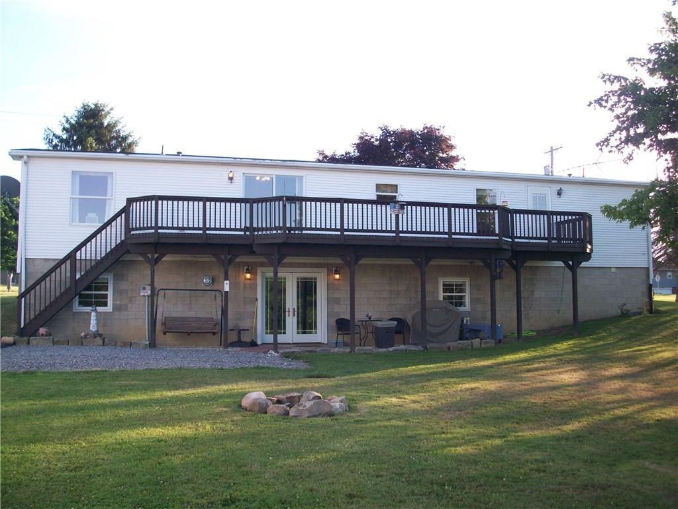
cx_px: 339
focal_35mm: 37
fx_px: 725
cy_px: 254
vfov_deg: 38.7
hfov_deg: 50.1
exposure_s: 1/228
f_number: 2.8
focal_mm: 6.2
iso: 80
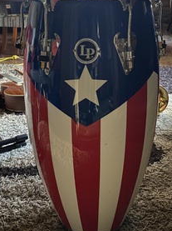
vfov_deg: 40.4
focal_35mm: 47
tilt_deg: -20.1
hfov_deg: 30.8
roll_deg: +1.2
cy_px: 97
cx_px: 85
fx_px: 312
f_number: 1.8
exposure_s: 1/11
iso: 500
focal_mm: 4.25
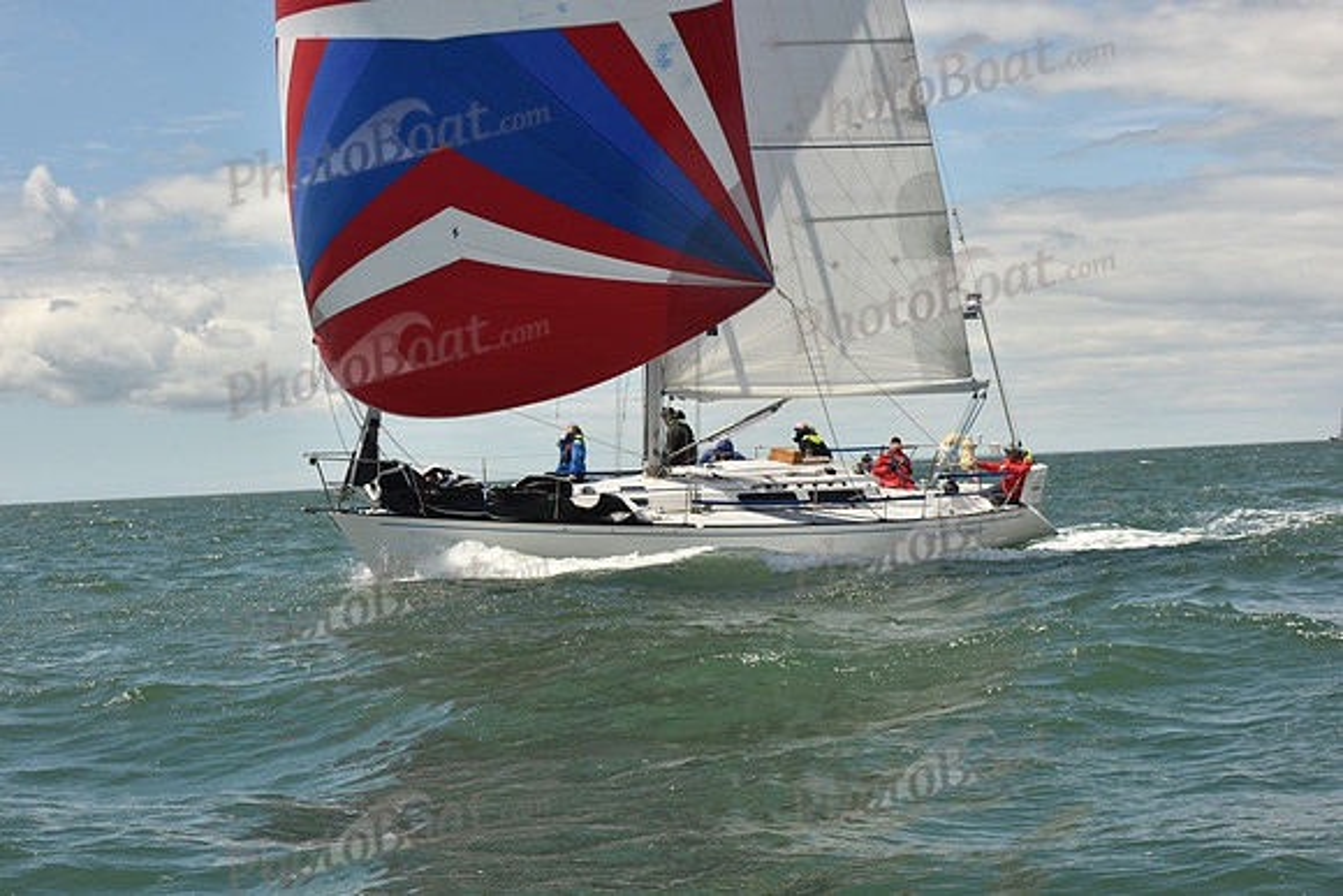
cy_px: 448
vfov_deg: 19.5
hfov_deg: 28.8
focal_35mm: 70
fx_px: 2612
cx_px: 672
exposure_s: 1/800
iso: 320
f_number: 11
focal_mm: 70
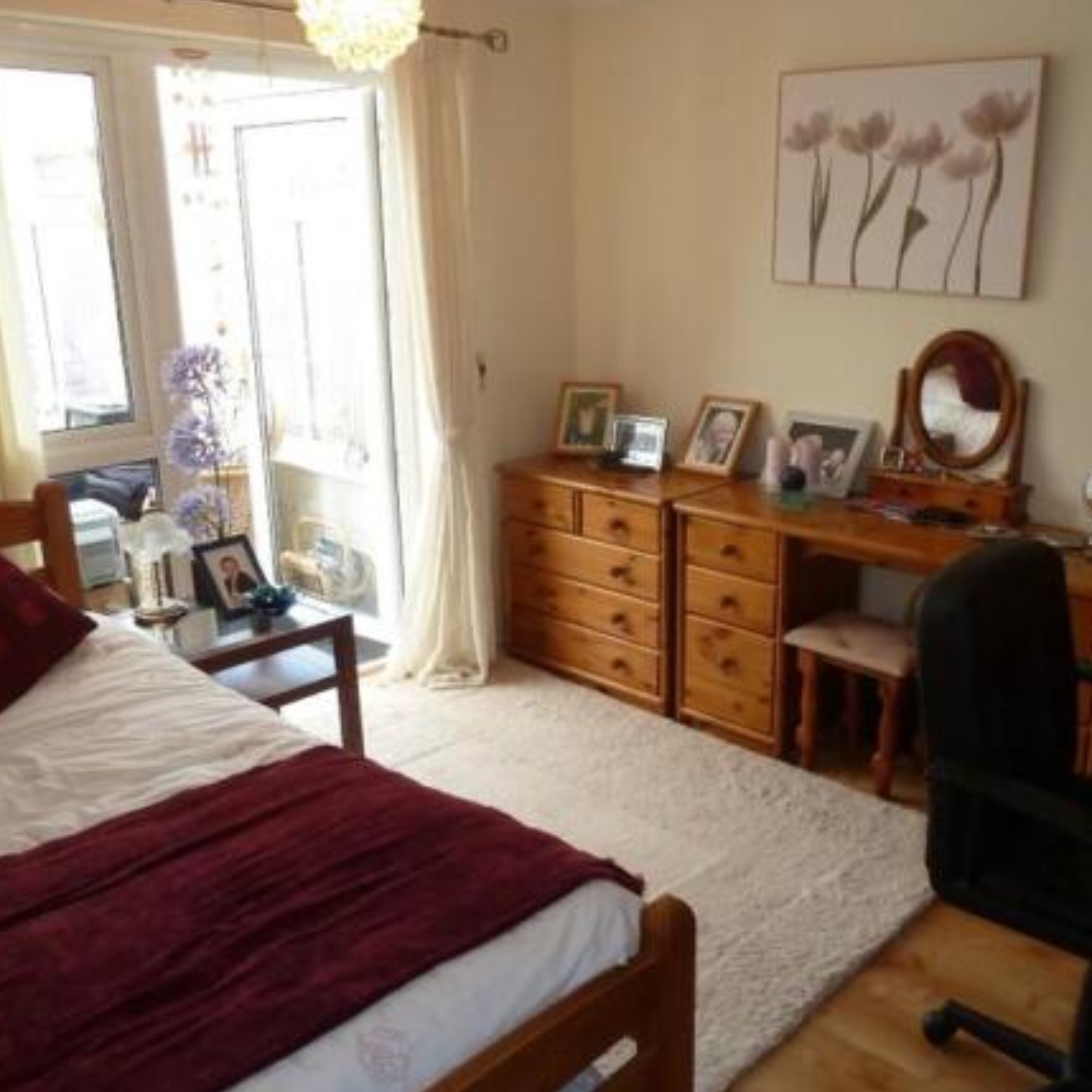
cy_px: 551
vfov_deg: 54.0
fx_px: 1071
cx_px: 627
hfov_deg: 53.8
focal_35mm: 30
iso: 160
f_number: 3.3
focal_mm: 4.1
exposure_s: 1/30
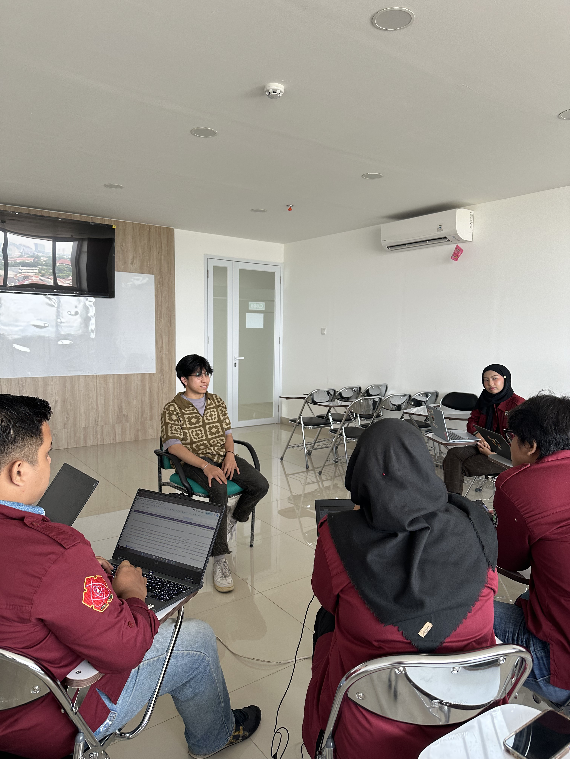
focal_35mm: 24
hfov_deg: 56.8
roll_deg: -1.4
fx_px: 527
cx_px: 285
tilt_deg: -6.3
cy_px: 380
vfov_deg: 71.6
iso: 100
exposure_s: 1/121
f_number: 1.78
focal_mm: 6.86
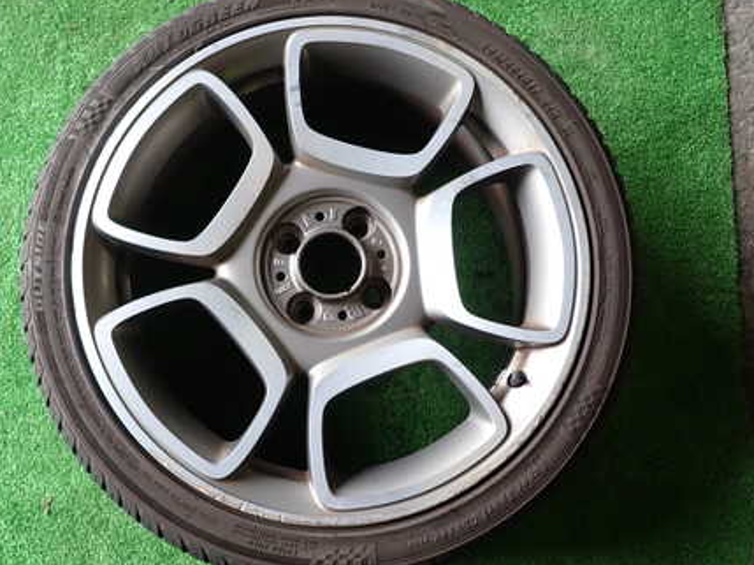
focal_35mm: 35
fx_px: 762
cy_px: 290
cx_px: 330
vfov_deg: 40.6
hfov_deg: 52.5
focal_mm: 4.5
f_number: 2
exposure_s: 1/60
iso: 100
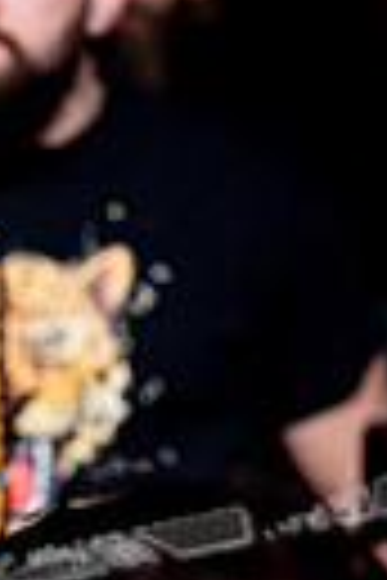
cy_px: 731
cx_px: -486
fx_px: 10900
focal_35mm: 676
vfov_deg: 3.0
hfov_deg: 2.0
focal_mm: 150
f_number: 2.8
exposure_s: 1/640
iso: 2500
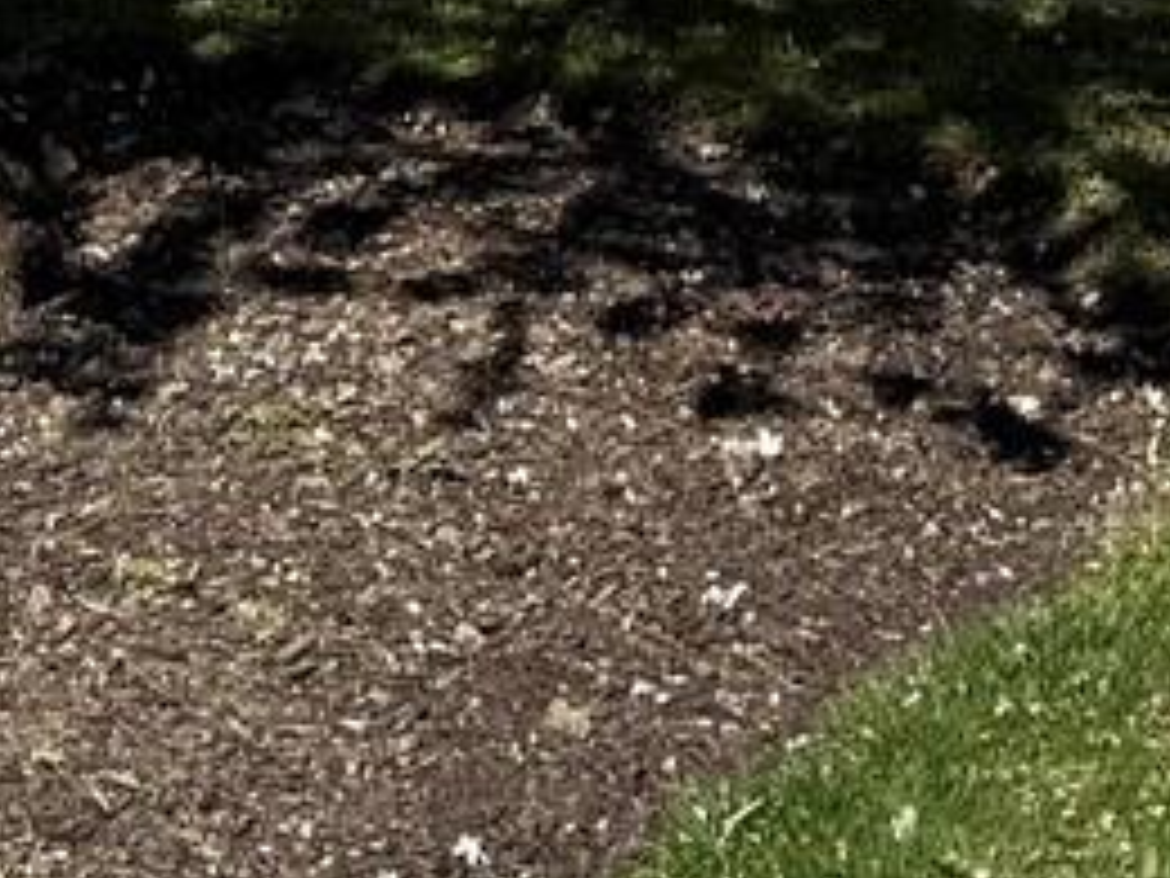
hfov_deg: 10.0
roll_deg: -0.2
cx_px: 1935
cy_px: -1819
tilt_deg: -0.8
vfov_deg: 7.0
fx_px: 6388
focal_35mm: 189
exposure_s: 1/4405
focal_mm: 6.76
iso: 80
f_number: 1.78
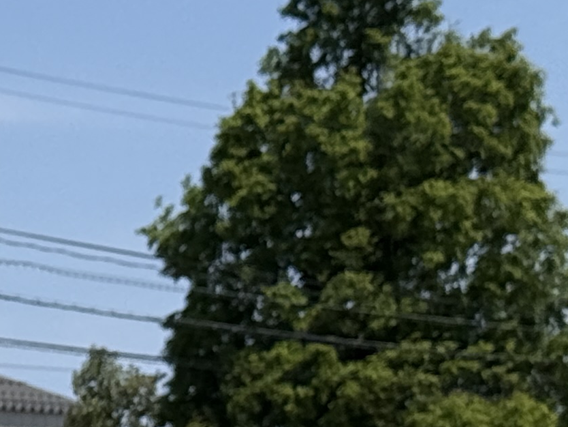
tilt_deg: +0.6
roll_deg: +0.9
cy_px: 794
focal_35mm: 232
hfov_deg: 7.9
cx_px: -786
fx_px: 3808
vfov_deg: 6.3
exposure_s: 1/7874
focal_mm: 6.76
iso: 80
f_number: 1.78
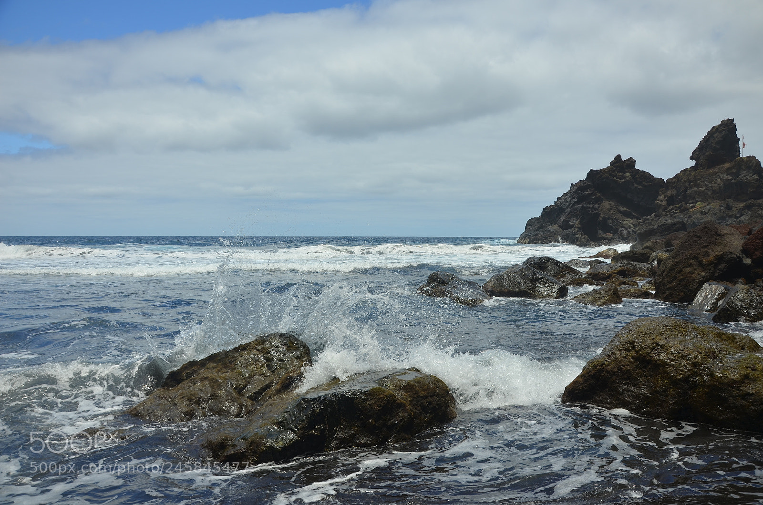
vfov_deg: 47.7
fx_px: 571
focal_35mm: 27
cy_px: 252
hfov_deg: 67.5
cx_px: 382
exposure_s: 1/500
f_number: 6.3
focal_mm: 18
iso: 100
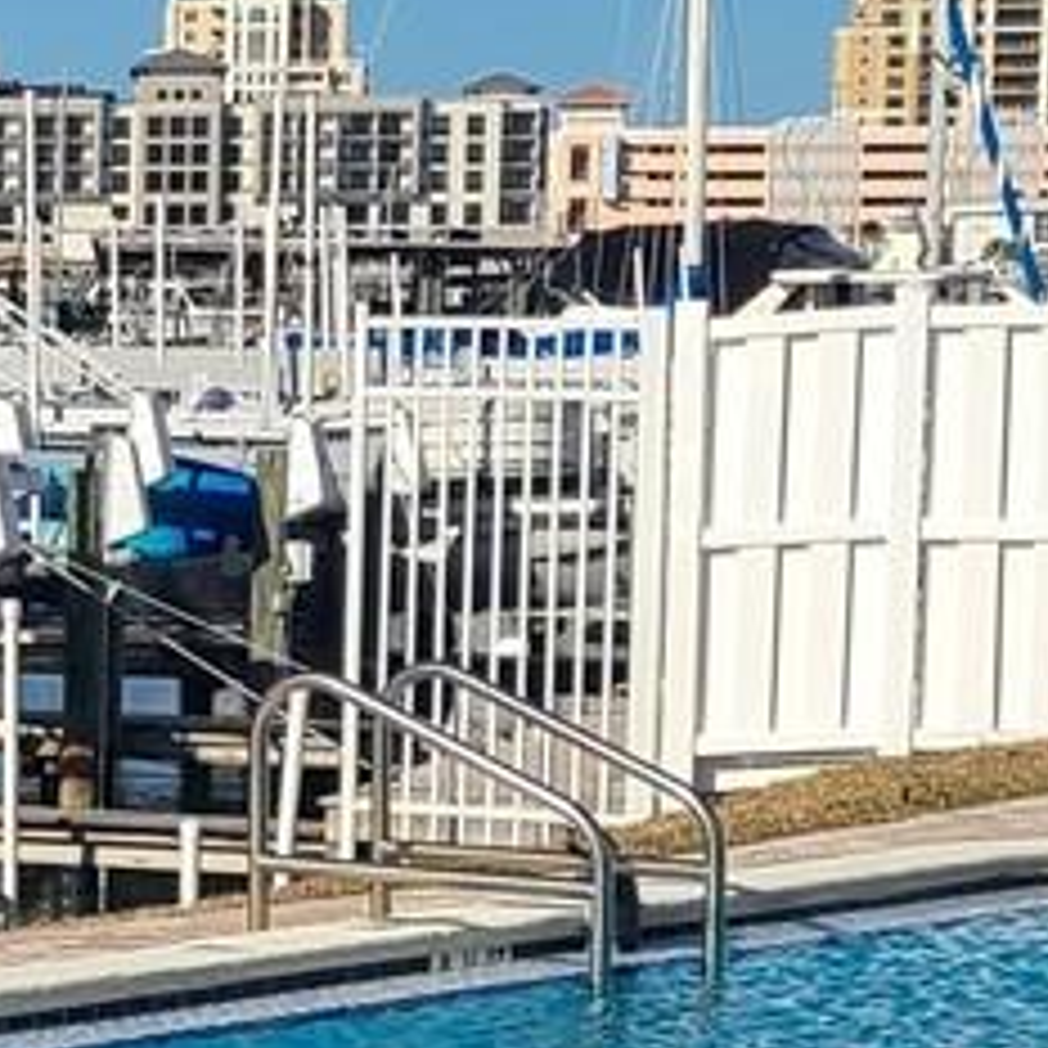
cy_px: 859
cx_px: -981
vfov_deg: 11.0
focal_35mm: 158
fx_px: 5412
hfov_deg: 10.3
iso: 40
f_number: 1.8
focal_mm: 5.4
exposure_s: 1/3628
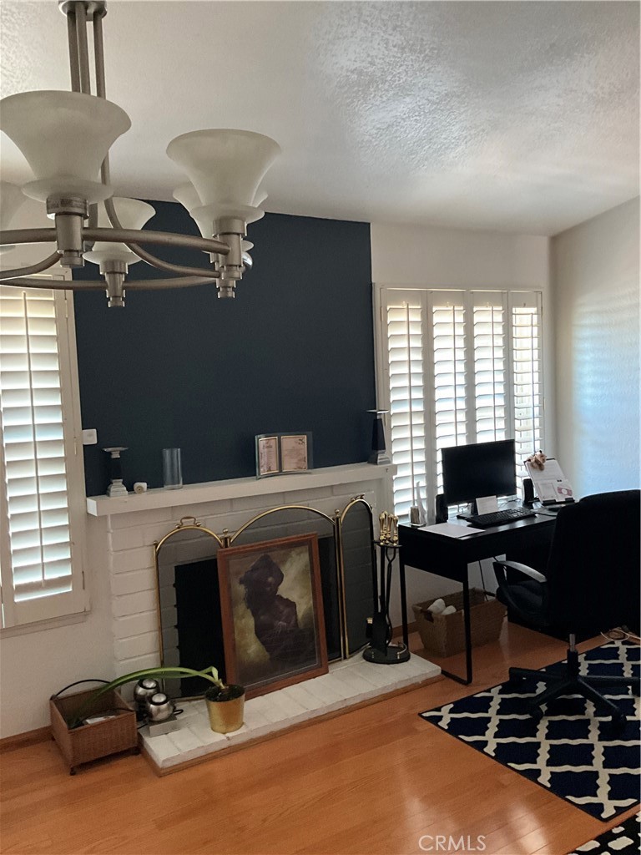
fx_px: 716
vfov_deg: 61.7
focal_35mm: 29
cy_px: 428
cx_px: 320
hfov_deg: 48.2
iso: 320
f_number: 1.8
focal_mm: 3
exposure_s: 1/51
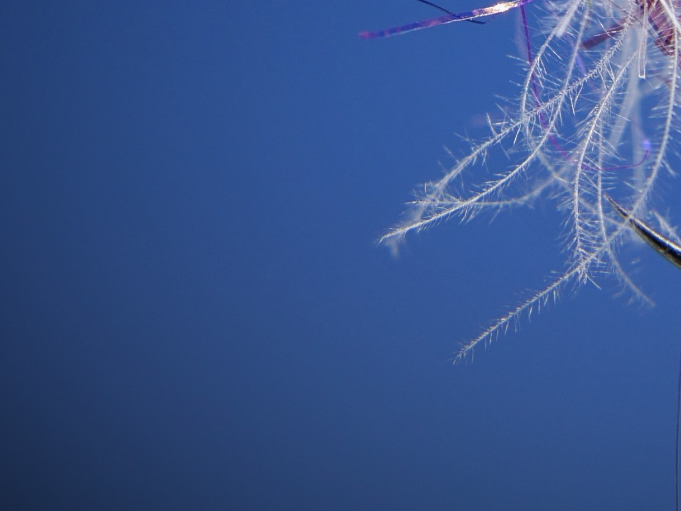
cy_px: 3
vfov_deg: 12.4
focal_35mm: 118
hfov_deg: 16.3
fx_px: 2322
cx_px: 716
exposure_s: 1/30
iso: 200
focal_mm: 24
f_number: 4.1
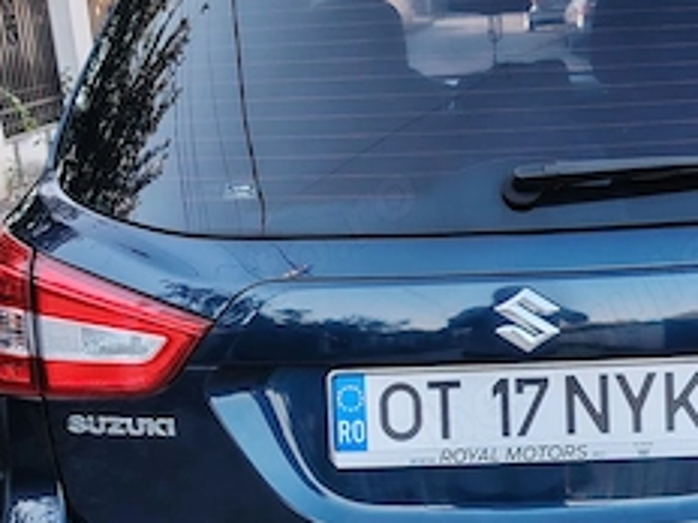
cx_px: 457
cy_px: 352
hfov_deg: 31.0
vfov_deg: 23.5
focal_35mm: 62
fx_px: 1250
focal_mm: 5.25
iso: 100
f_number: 1.75
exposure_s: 1/106
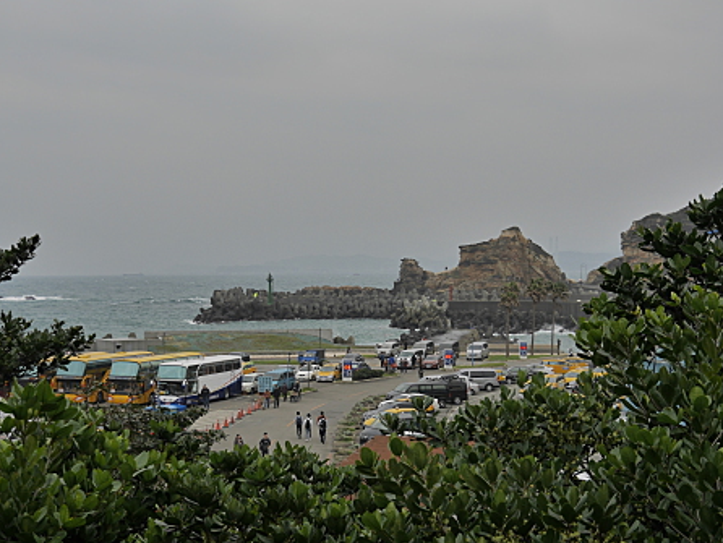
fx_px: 1170
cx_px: 357
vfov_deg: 26.1
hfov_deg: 34.3
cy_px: 280
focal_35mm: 56
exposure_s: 1/320
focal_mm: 25
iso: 200
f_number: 4.7
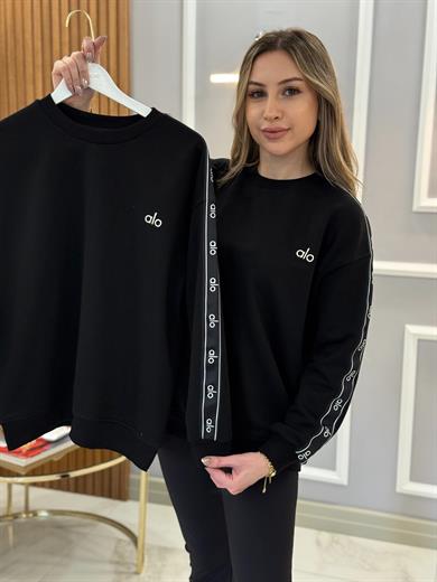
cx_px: 218
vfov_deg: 39.7
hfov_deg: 30.3
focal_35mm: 48
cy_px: 291
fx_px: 808
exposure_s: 1/90
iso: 125
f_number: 1.78
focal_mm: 6.76
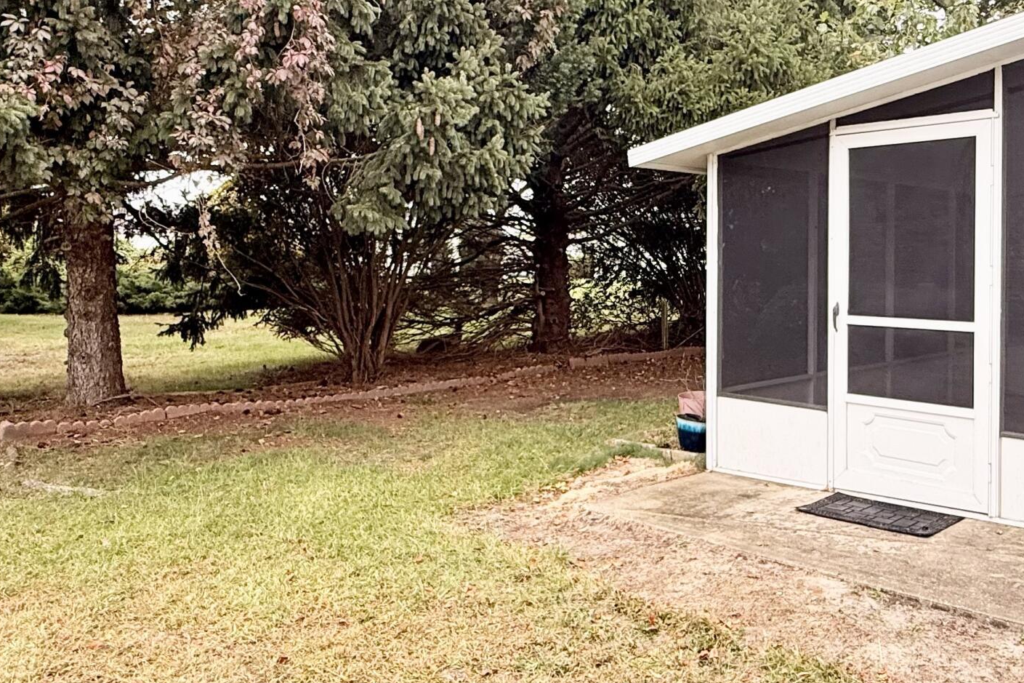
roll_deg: -0.4
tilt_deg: -0.4
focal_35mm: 31
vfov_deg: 42.1
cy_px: 271
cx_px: 640
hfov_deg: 59.5
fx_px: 882
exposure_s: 1/99
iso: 125
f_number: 2.2
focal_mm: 2.22
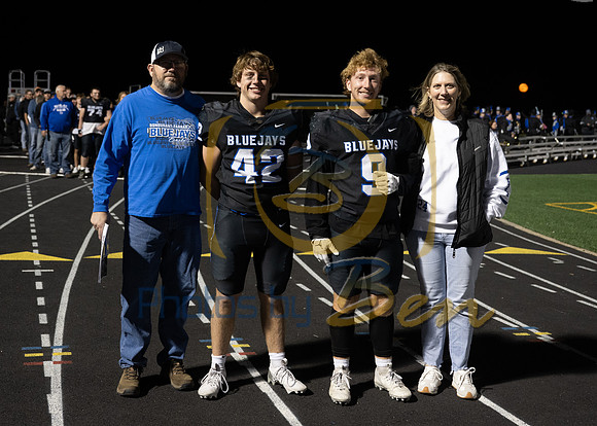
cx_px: 246
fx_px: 823
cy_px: 164
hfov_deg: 39.7
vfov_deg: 28.9
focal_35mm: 49
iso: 1600
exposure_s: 1/160
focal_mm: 32
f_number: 3.5
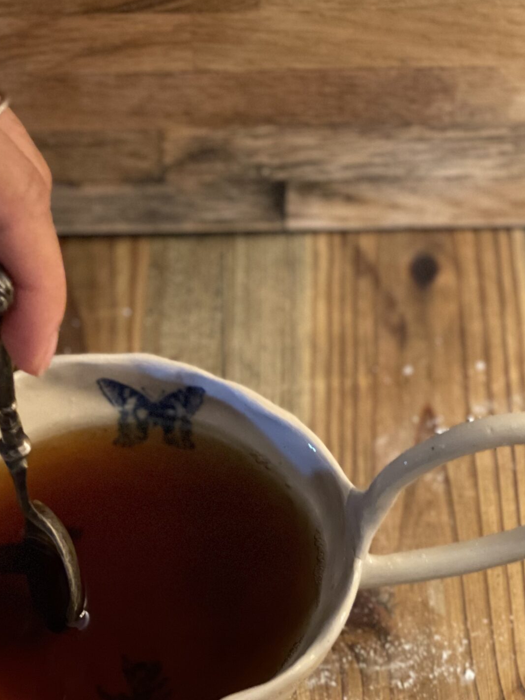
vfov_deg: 17.1
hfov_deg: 12.9
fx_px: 2325
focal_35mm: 115
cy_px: 433
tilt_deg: -53.8
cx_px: 221
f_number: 2.2
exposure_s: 1/20
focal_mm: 7.5
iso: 400
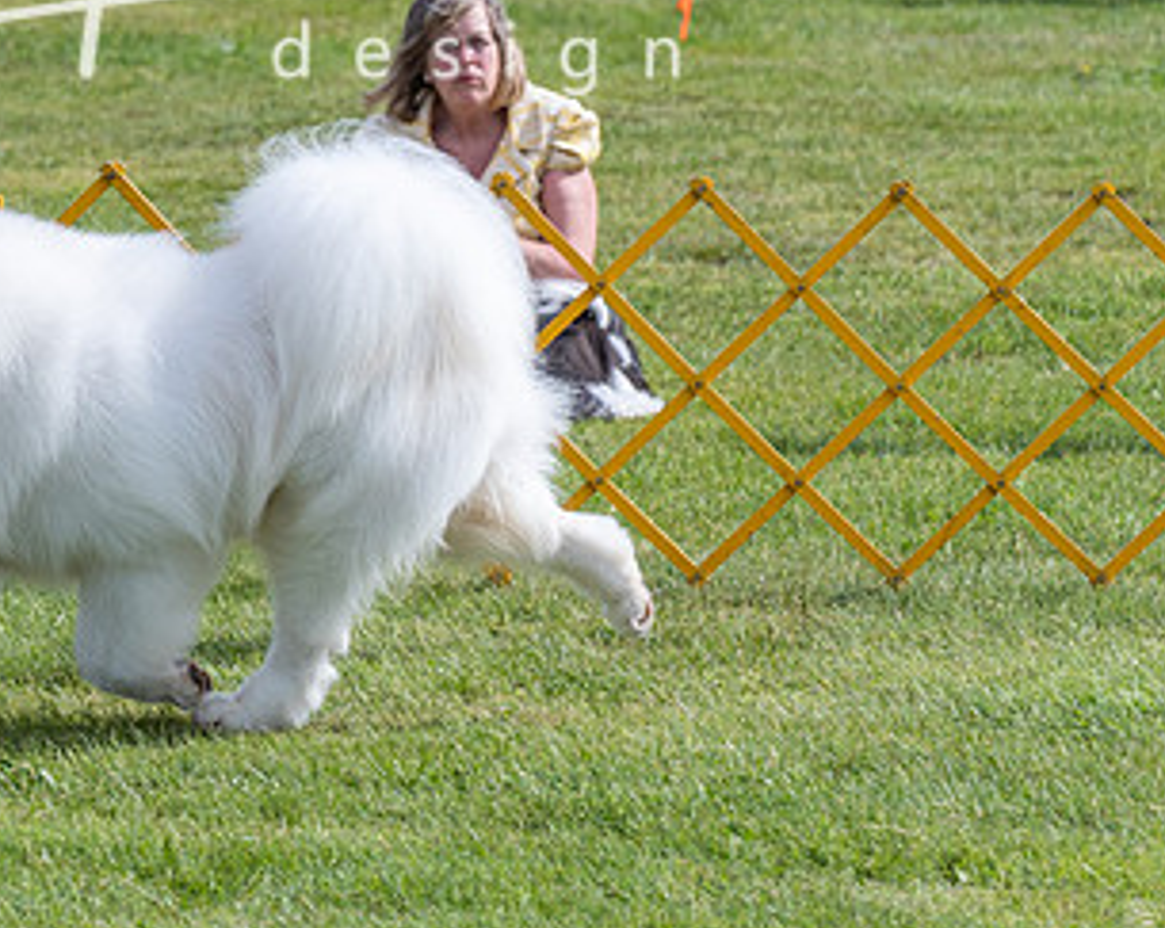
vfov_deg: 4.9
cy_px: 80
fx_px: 10844
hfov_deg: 6.1
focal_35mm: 315
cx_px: -38
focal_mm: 134
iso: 250
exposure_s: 1/1250
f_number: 5.6
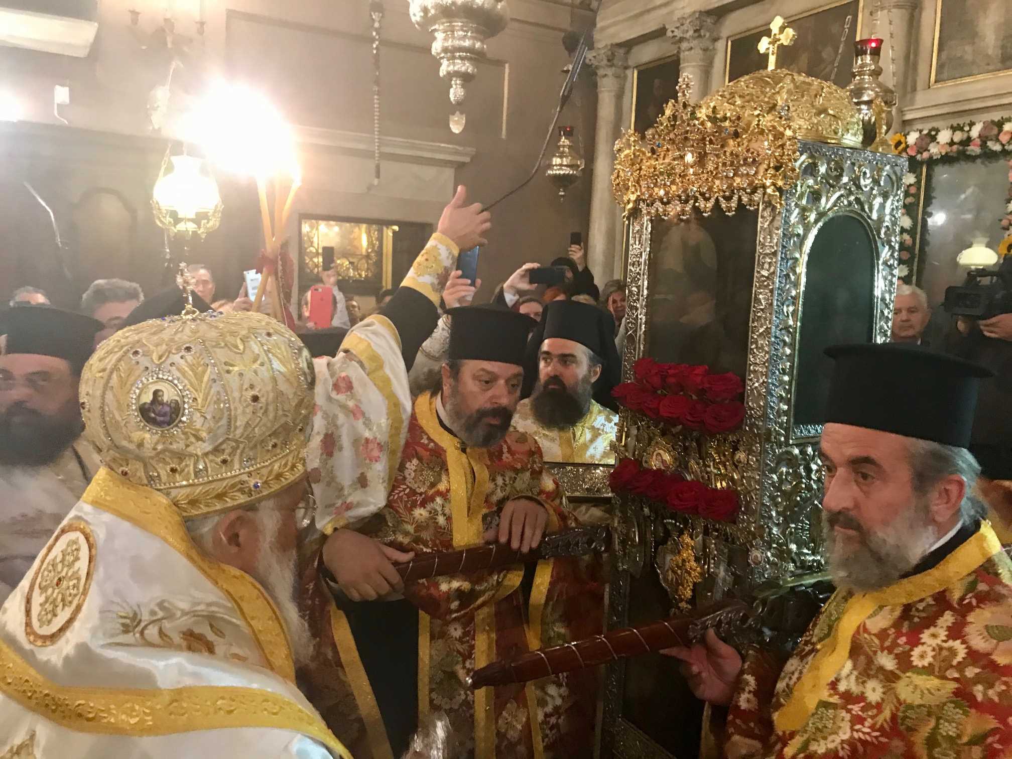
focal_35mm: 28
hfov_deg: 63.4
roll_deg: -3.8
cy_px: 380
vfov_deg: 49.7
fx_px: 819
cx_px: 506
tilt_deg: -6.6
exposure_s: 1/10
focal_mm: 3.99
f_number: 1.8
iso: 100
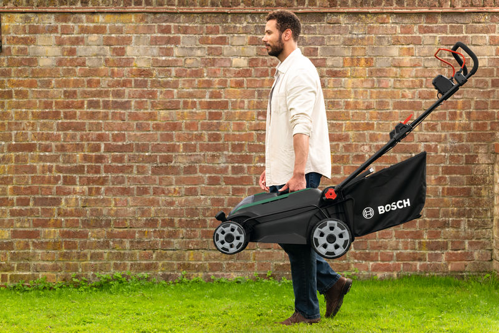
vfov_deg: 15.2
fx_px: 1248
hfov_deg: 22.6
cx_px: 250
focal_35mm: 90
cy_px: 166
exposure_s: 1/125
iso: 400
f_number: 6.3
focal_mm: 90
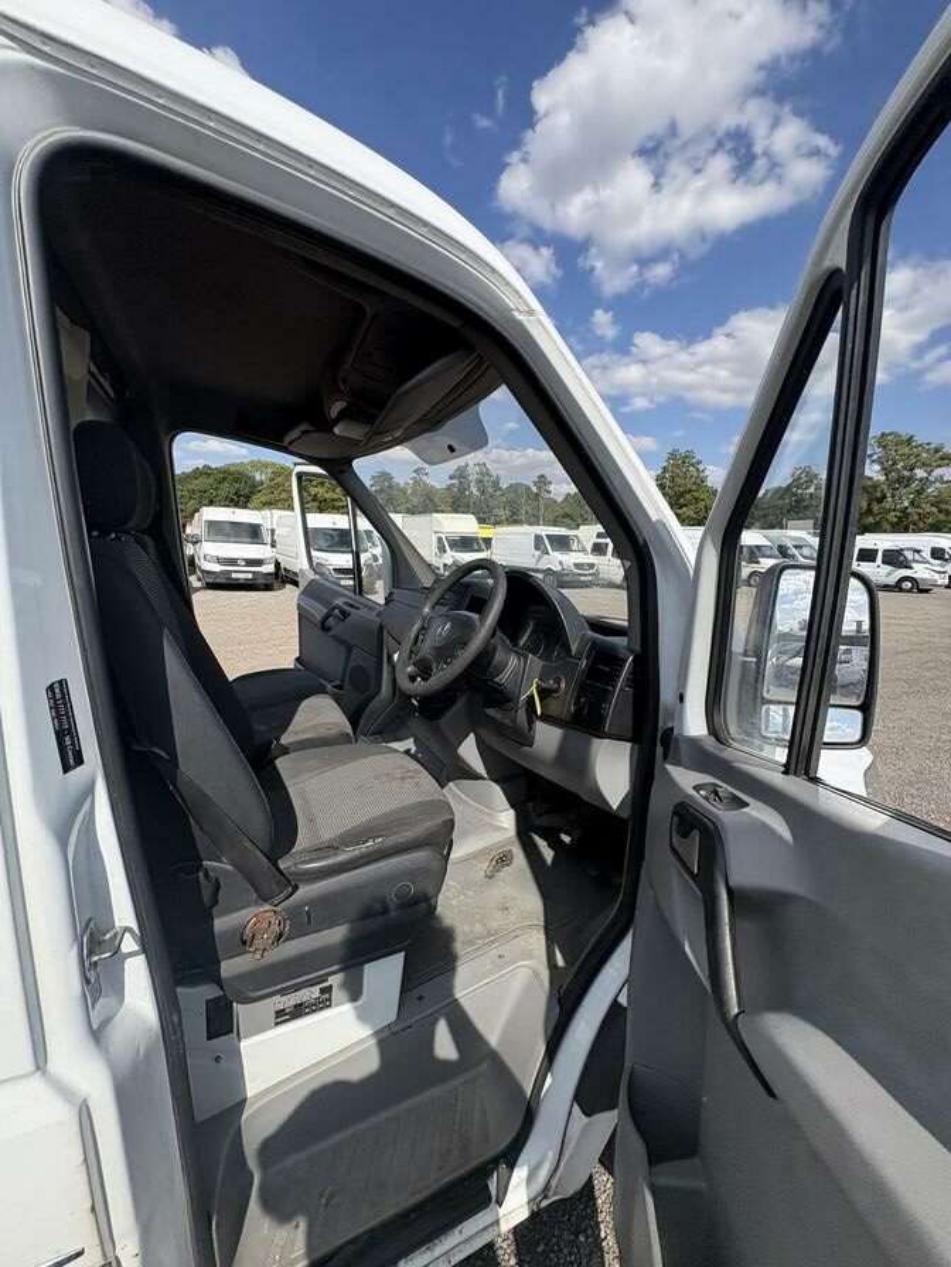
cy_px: 634
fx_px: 513
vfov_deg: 102.1
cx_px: 476
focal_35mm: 14
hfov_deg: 85.7
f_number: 2.2
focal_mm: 2.22
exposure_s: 1/1789
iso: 64
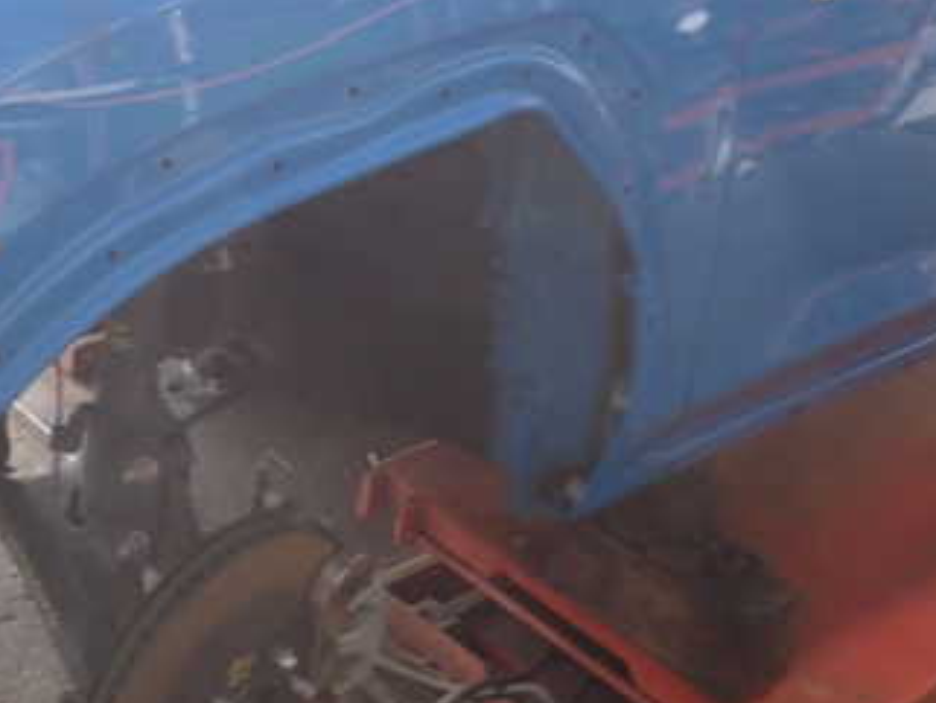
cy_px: 160
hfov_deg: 33.7
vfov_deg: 25.7
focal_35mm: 56
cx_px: 239
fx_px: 1515
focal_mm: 5.4
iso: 200
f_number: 2.3
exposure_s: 1/60
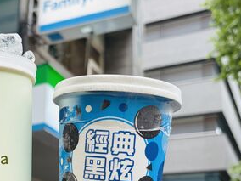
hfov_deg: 34.0
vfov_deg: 26.0
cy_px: 147
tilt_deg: +13.7
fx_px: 383
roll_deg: -2.5
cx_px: 53
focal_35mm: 55
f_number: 1.6
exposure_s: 1/120
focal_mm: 5.96
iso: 50
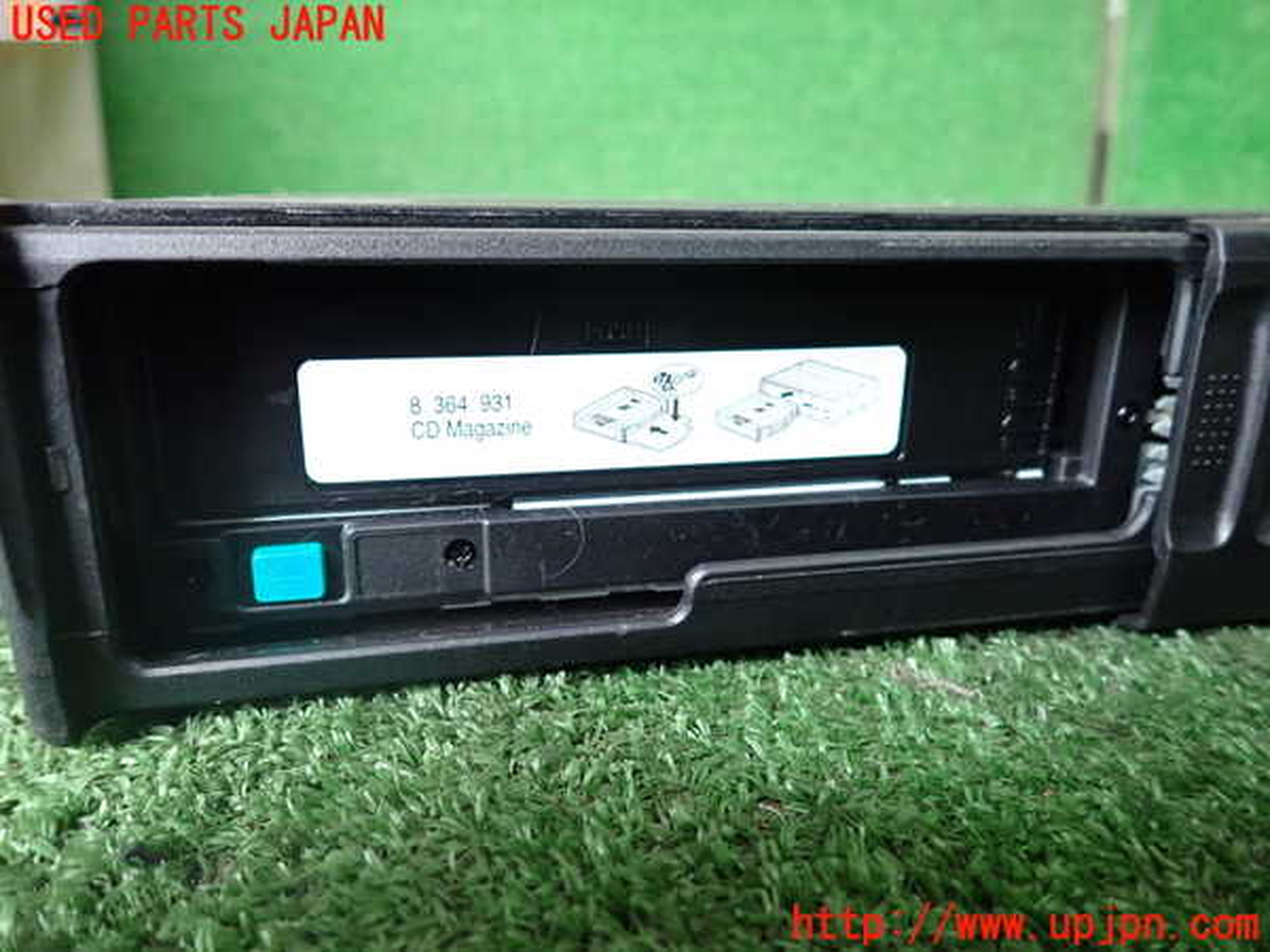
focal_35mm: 25
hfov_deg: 69.4
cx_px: 635
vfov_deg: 54.9
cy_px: 476
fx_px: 917
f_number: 2
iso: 640
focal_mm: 4.5
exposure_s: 1/60
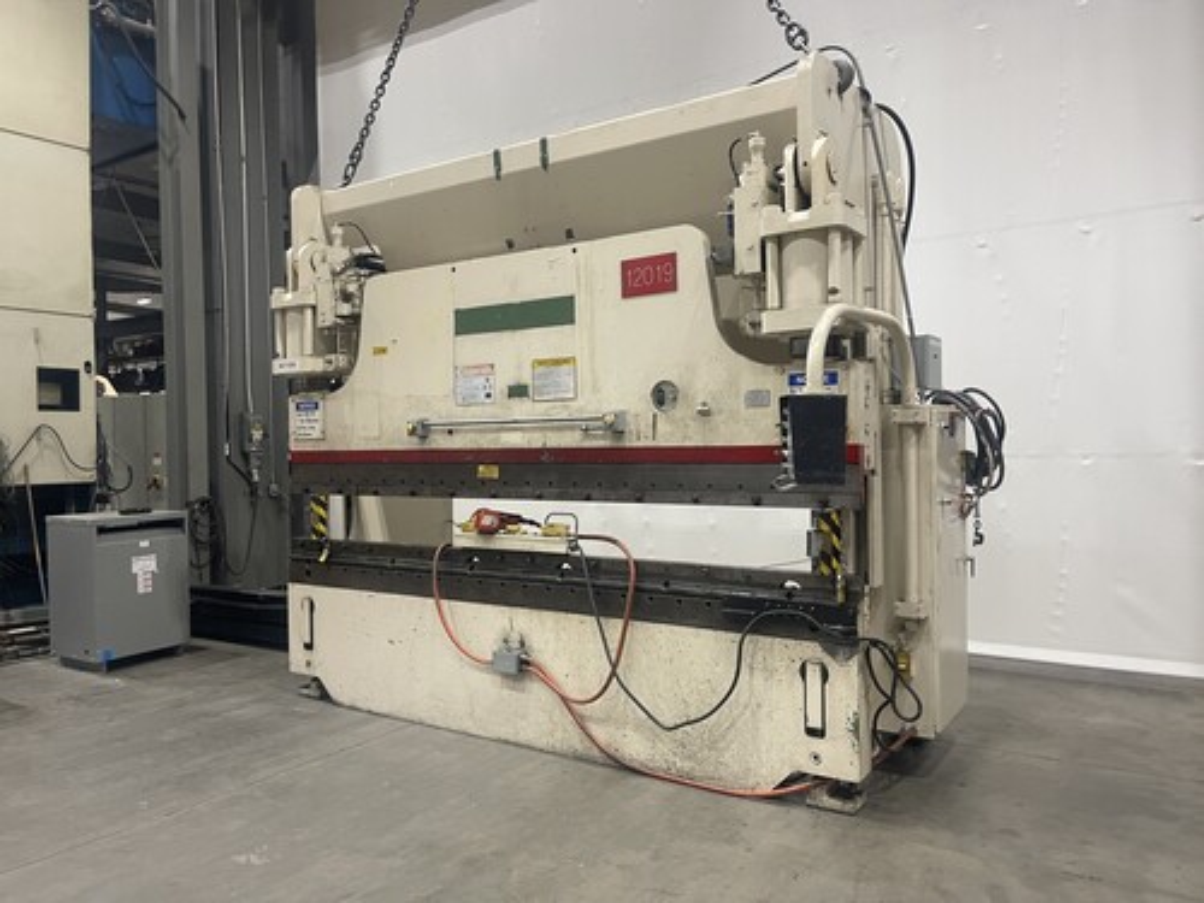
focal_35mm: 25
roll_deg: +1.3
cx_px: 602
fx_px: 870
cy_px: 452
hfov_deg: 69.4
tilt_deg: +0.7
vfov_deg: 54.9
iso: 250
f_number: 1.6
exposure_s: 1/60
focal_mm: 5.1
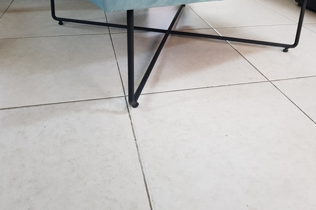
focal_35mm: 28
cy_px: 107
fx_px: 246
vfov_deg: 46.4
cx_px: 161
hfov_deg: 65.5
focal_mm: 4.3
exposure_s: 1/30
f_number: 1.7
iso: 200
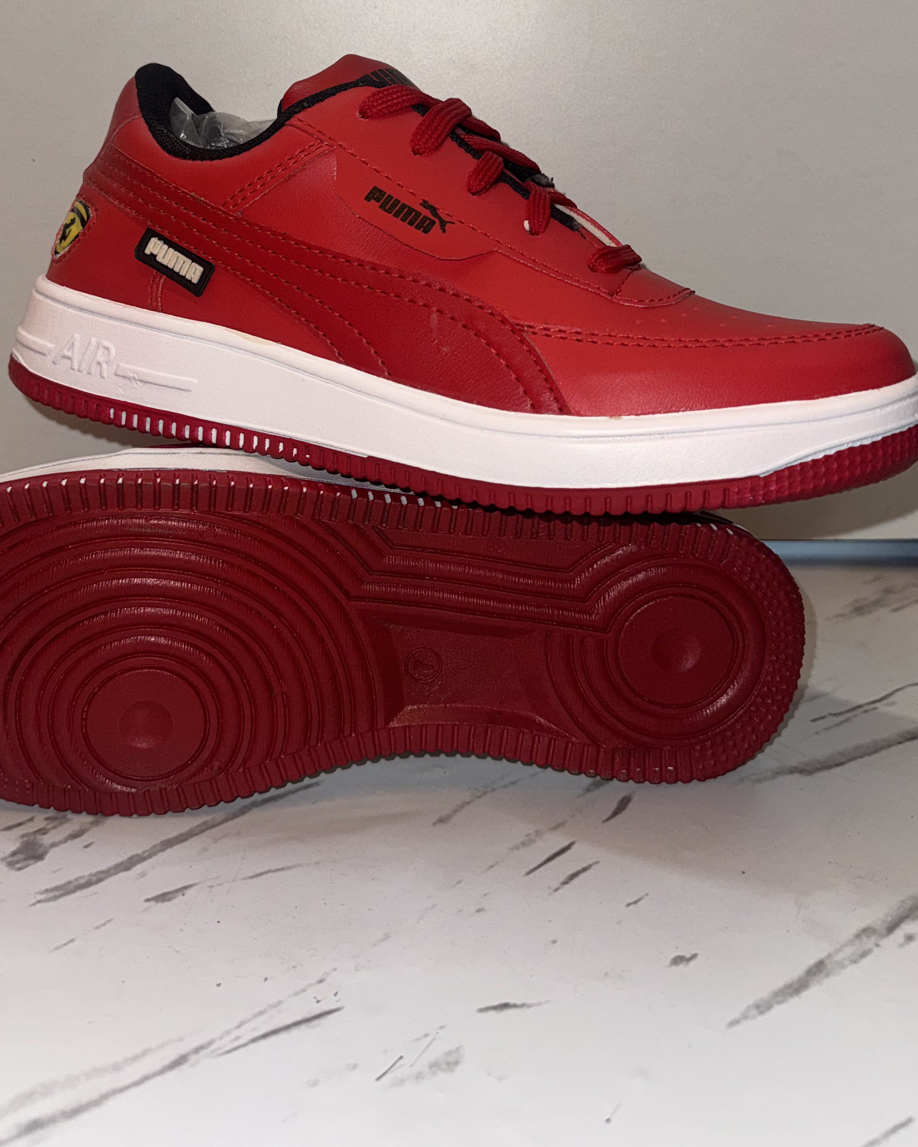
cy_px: 285
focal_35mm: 36
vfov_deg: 48.3
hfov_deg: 41.0
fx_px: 1223
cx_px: 387
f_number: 1.78
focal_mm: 6.76
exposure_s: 1/49
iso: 64
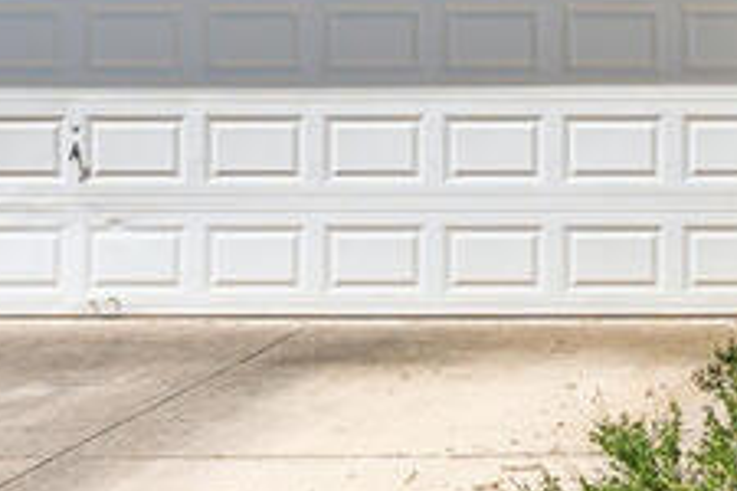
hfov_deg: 13.1
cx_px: 1264
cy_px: -141
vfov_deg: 9.4
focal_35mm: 144
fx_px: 2948
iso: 400
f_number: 9
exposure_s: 1/500
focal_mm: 20
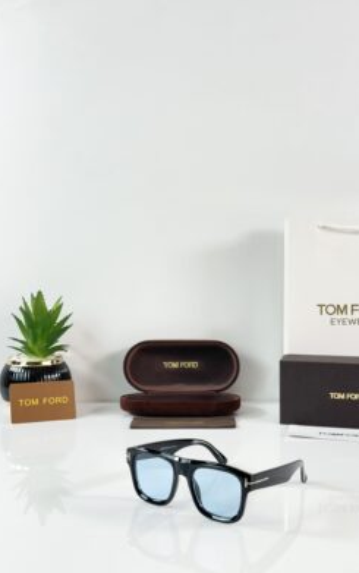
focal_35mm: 52
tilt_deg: -5.7
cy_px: 292
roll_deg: -0.2
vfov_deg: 38.8
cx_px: 211
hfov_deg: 24.9
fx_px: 813
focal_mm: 6.86
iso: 64
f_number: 1.78
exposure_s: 1/100
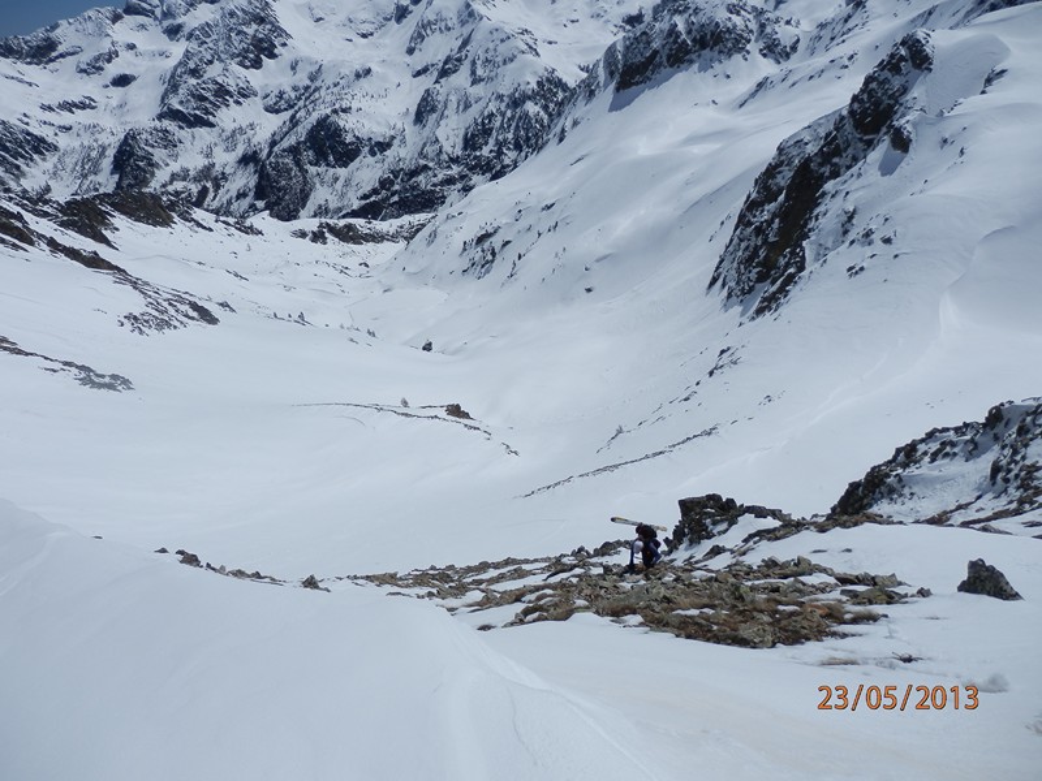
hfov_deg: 69.4
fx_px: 753
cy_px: 390
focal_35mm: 25
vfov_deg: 54.9
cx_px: 521
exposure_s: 1/800
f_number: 8.7
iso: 80
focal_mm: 4.5
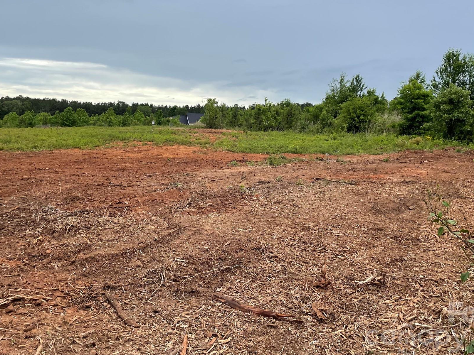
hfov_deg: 55.4
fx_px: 452
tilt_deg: -0.8
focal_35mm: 33
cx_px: 241
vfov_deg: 42.6
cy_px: 134
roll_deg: -1.8
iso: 32
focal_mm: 4.2
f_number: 1.6
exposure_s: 1/1770
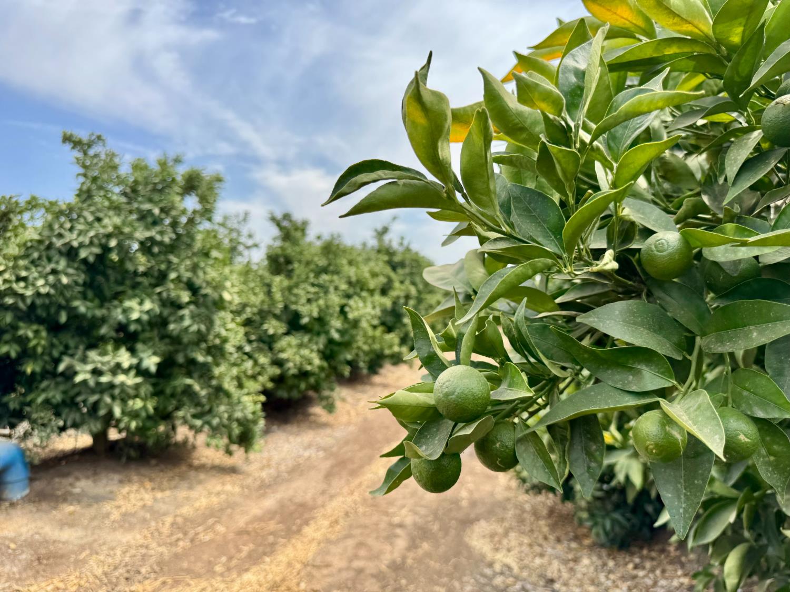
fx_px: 548
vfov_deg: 56.8
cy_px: 296
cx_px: 395
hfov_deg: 71.6
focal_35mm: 24
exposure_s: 1/2710
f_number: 1.78
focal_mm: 6.76
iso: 80
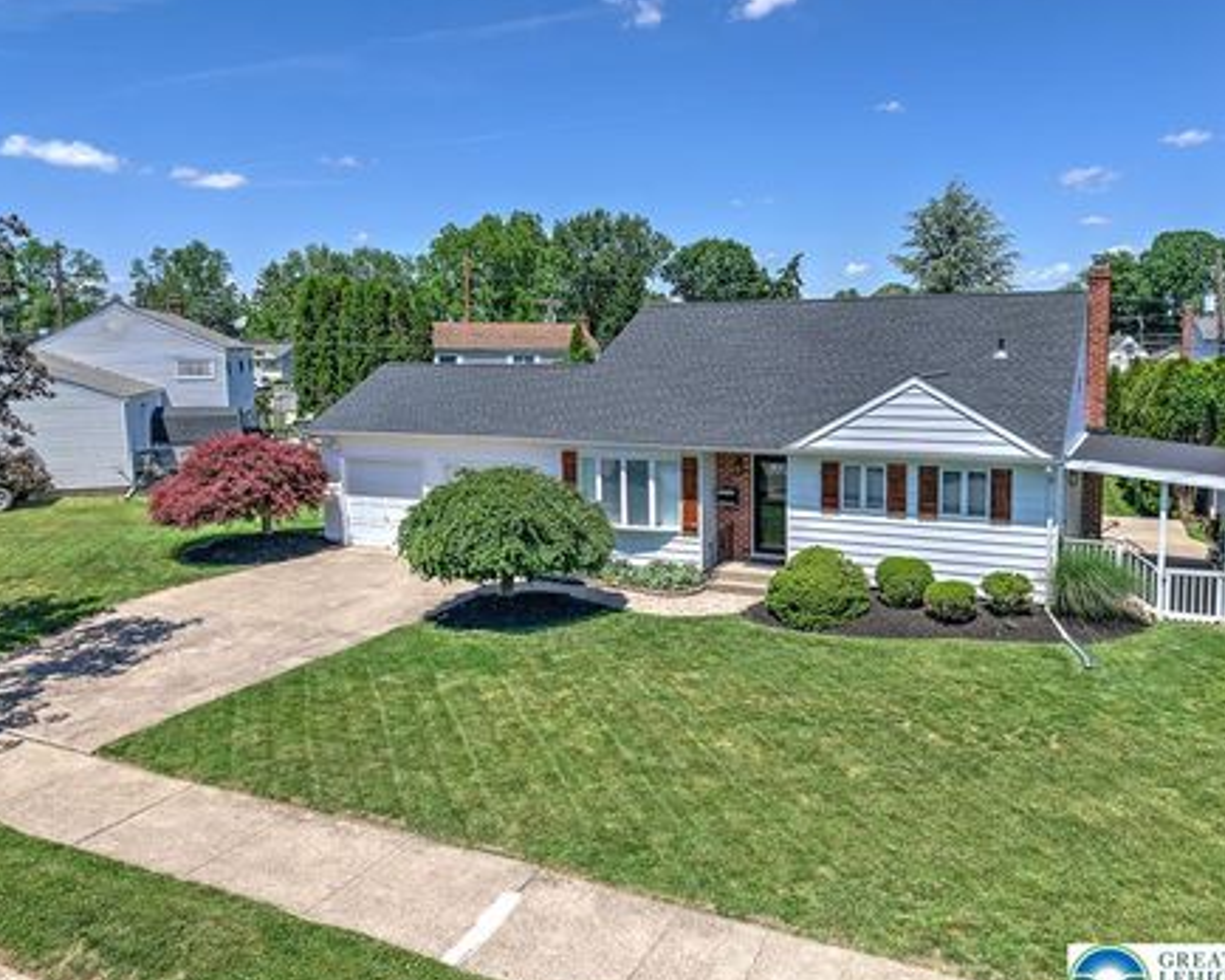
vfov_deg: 53.2
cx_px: 644
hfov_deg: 64.0
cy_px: 507
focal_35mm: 27
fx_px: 979
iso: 100
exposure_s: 1/3000
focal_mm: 8.7
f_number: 1.8
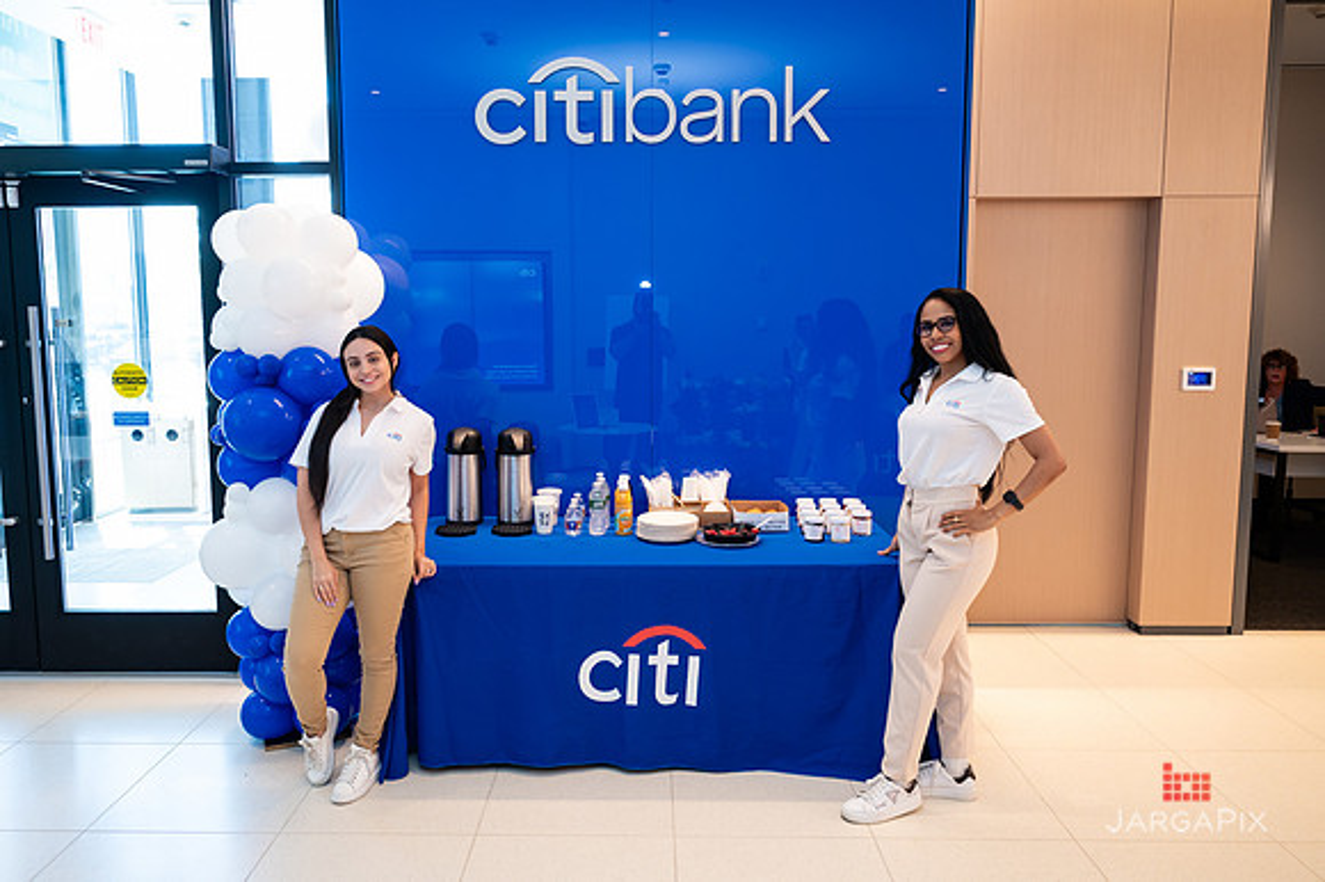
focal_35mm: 26
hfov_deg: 68.5
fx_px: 971
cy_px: 418
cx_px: 628
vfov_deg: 48.8
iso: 1000
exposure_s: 1/200
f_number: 3.5
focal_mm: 24.5
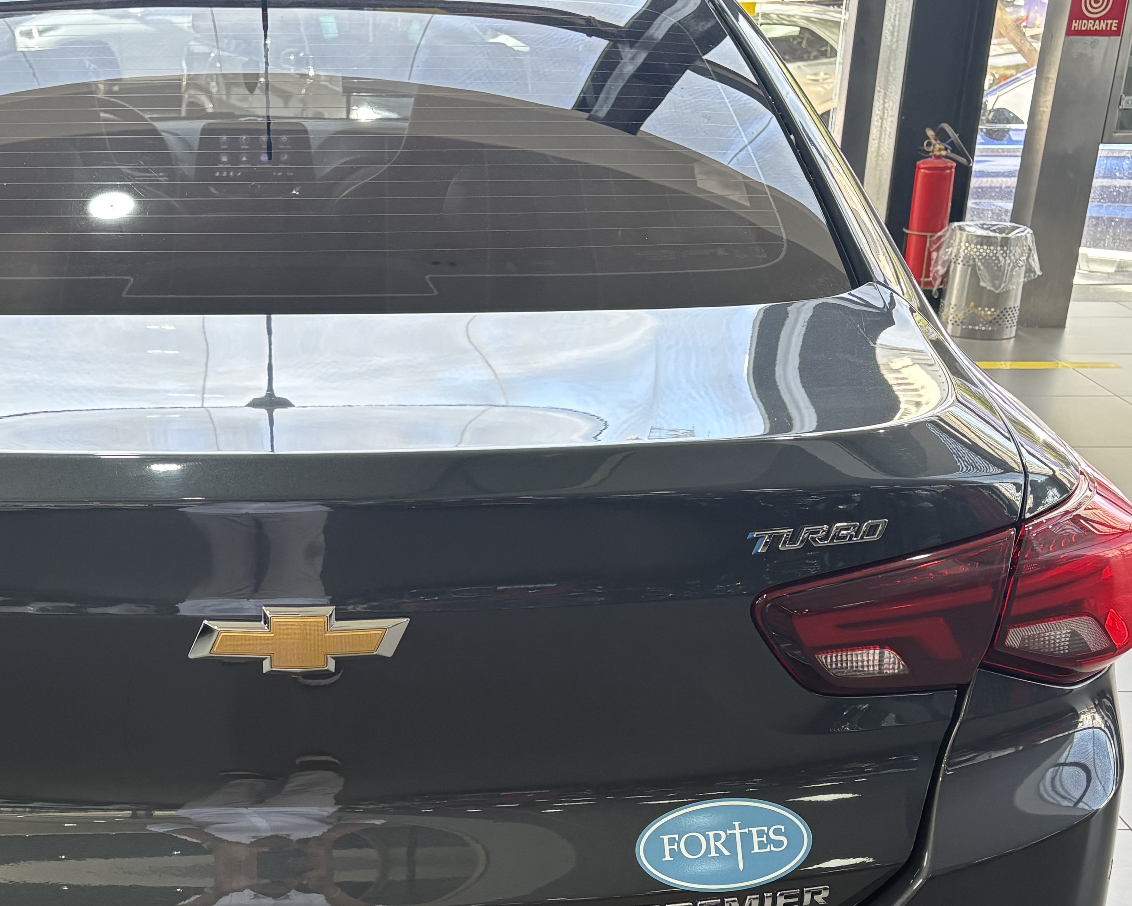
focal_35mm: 54
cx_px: 341
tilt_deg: -25.0
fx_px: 1809
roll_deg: +0.3
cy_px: 712
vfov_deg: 27.6
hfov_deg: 34.3
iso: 125
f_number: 1.6
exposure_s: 1/126
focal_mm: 5.96
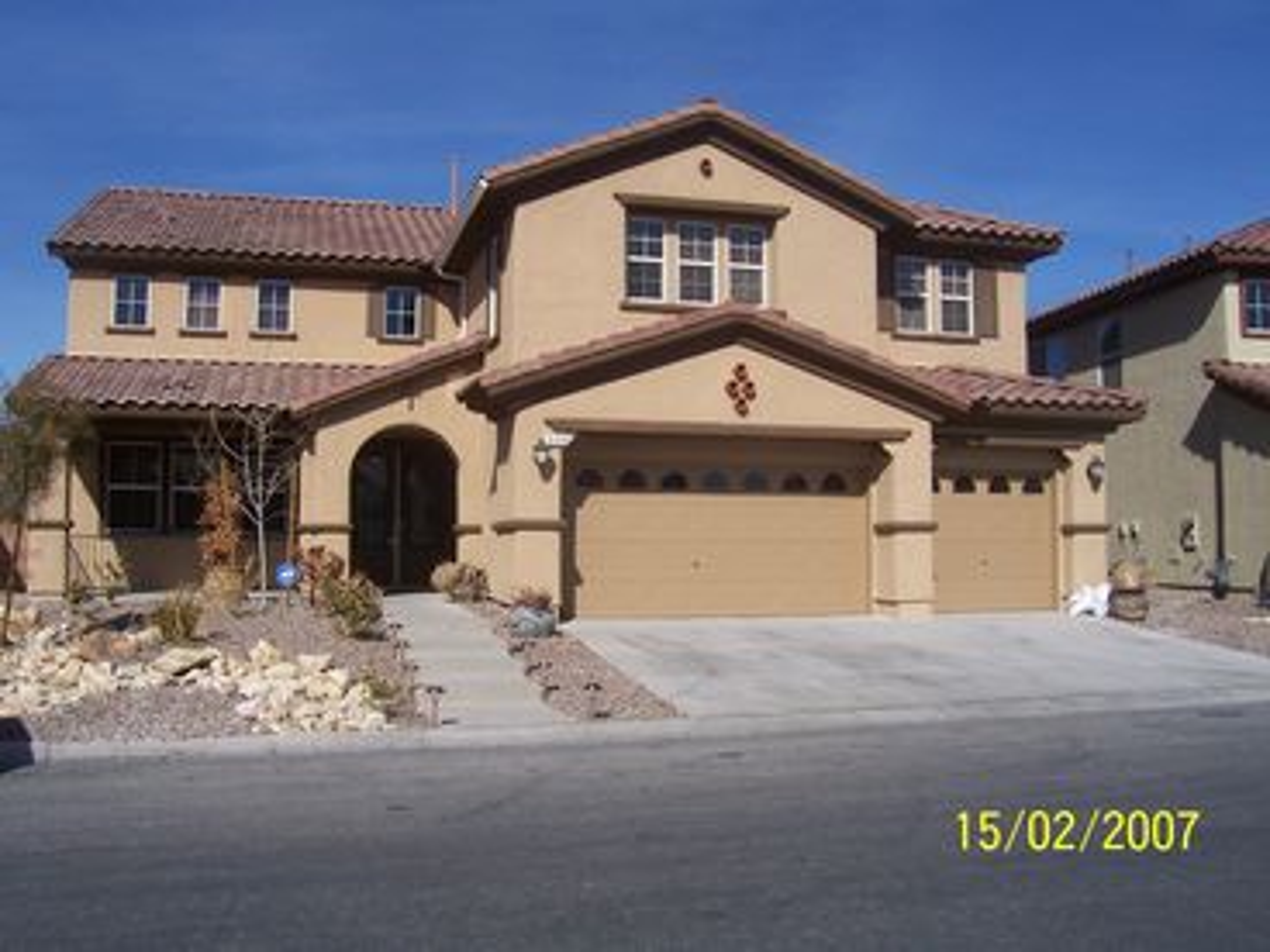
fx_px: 1247
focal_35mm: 34
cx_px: 635
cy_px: 476
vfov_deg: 41.8
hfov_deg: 54.0
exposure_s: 1/750
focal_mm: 5.6
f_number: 5.6
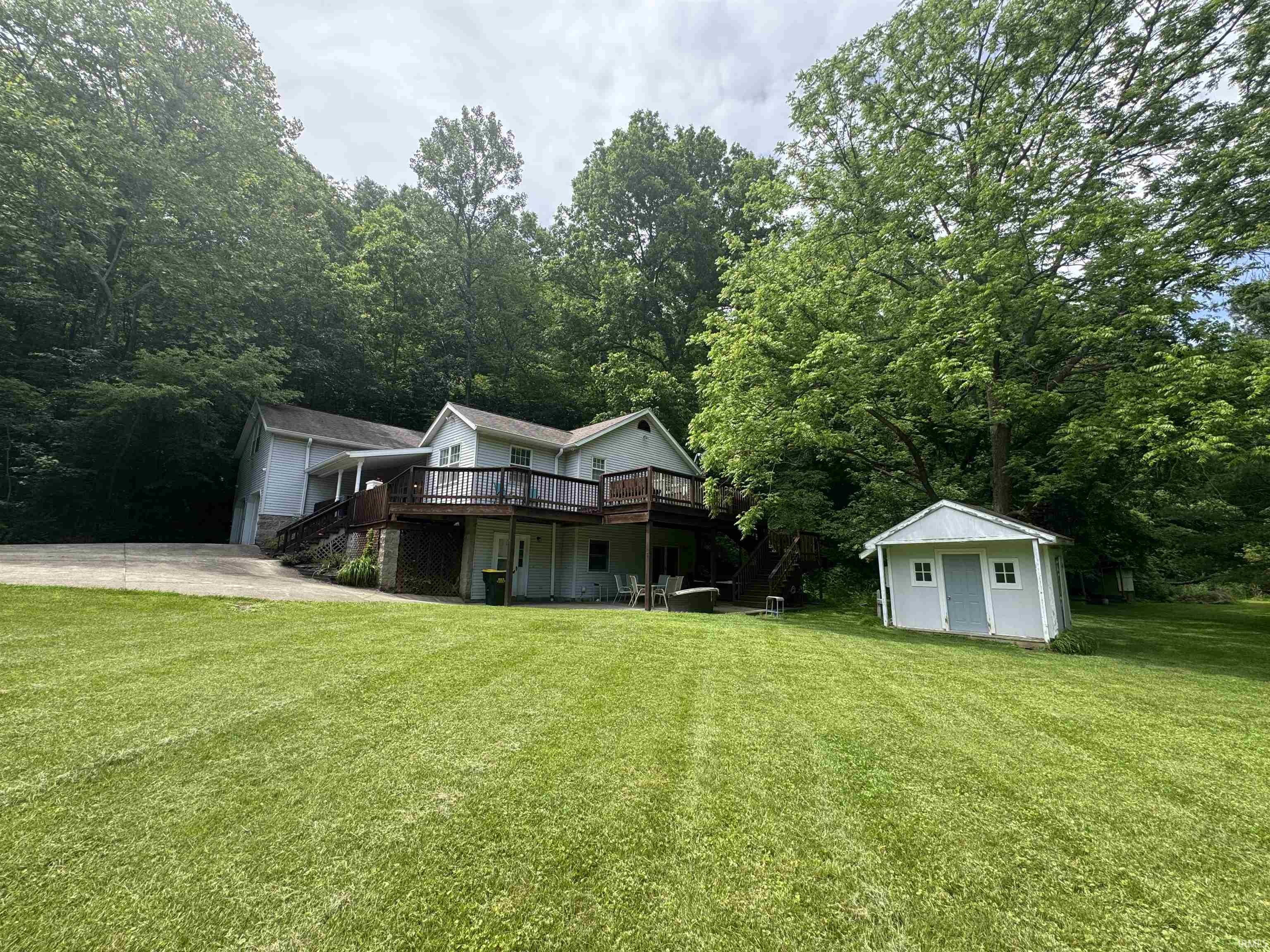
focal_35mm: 14
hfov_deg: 102.1
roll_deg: -1.3
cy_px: 476
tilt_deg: +9.2
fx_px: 514
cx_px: 635
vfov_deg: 85.7
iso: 40
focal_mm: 2.22
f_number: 2.2
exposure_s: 1/368
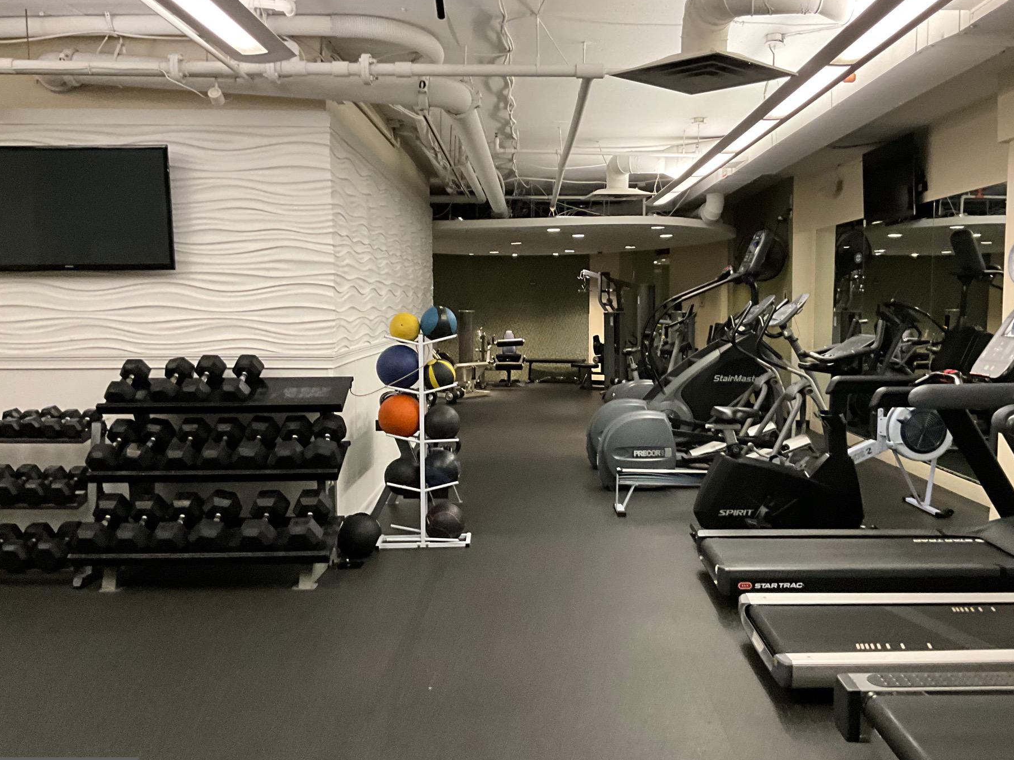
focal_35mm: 33
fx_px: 967
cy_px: 371
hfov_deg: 55.2
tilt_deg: -4.7
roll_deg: +0.1
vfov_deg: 42.9
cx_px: 575
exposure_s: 1/60
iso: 250
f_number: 1.8
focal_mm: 3
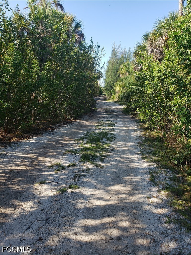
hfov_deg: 53.1
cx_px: 96
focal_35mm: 26
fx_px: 191
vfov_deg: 67.3
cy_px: 128
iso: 50
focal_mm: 4.3
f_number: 2.4
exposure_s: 1/450
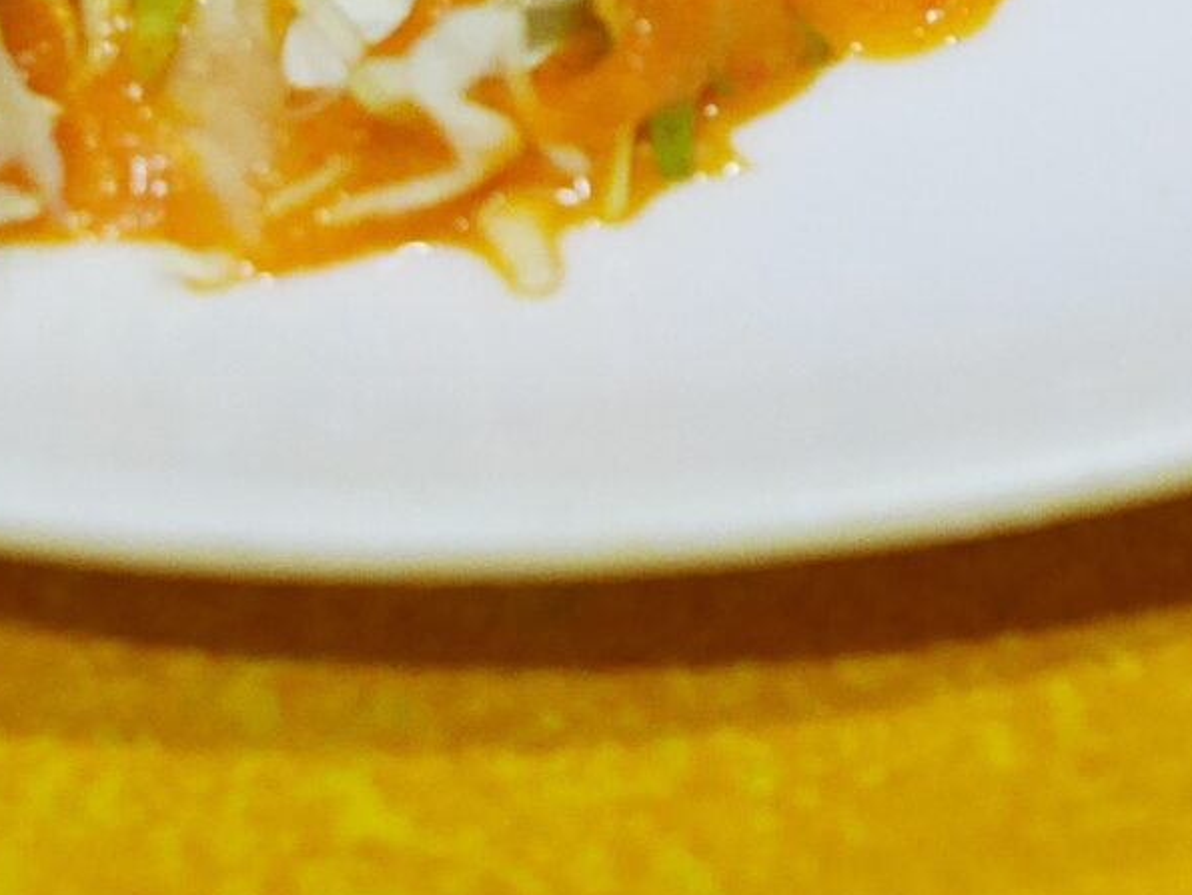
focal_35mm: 215
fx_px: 7408
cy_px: -871
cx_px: 773
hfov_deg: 9.2
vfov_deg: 6.7
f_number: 2.8
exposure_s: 1/60
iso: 1250
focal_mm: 25
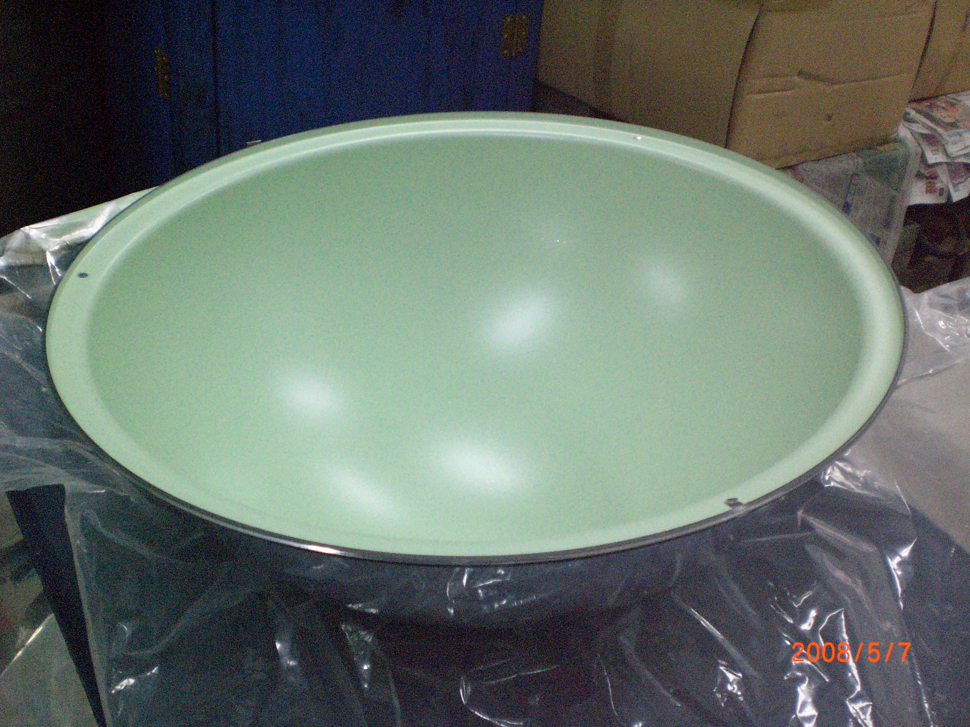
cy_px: 364
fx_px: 1065
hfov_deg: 49.0
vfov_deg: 37.7
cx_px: 485
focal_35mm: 38
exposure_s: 1/125
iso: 800
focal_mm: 6.3
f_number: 3.1
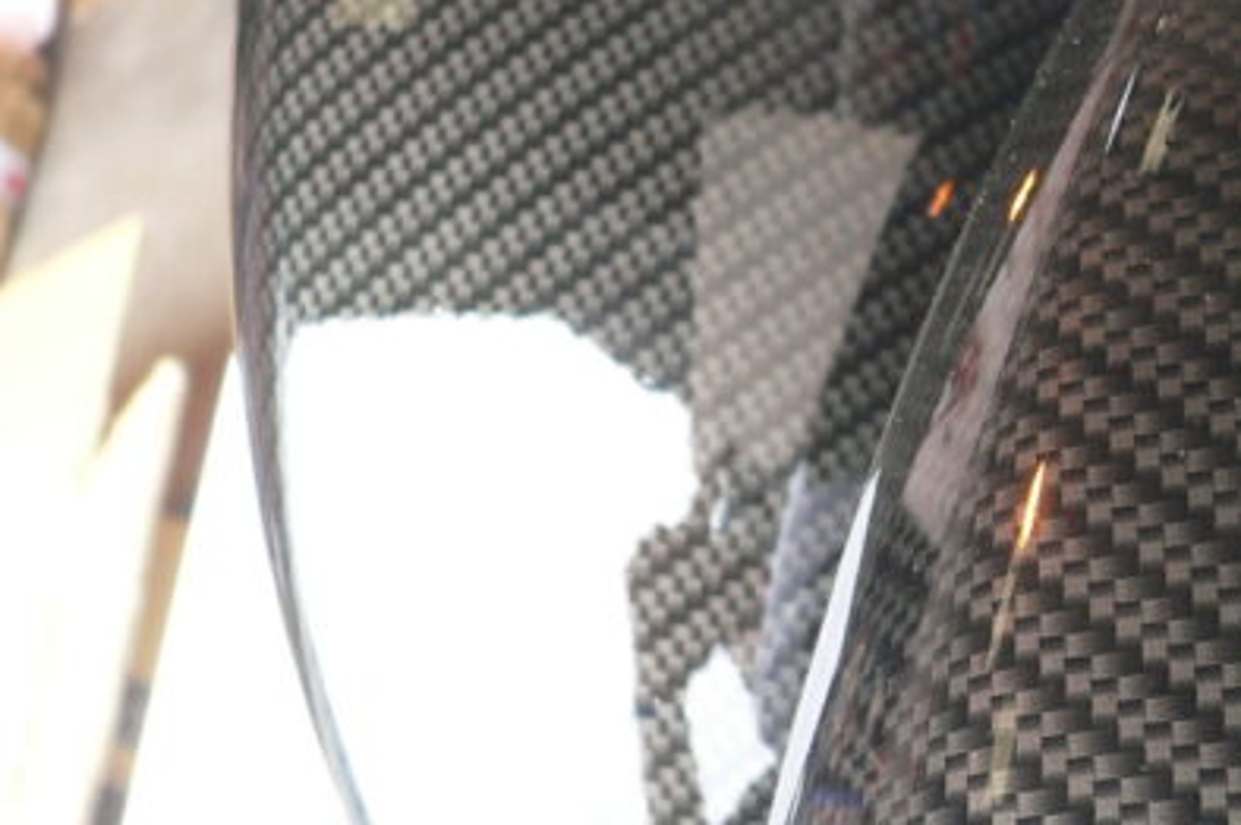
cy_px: 409
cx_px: 1084
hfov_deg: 26.6
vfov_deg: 18.4
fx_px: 2549
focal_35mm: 74
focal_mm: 5.8
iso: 100
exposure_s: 1/20
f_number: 2.8
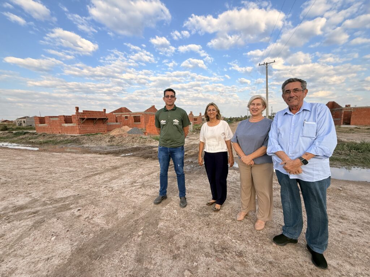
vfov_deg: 85.7
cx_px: 185
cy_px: 138
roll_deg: +1.4
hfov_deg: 102.1
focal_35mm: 14
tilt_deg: -6.7
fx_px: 150
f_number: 2.2
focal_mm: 2.22
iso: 50
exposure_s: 1/686
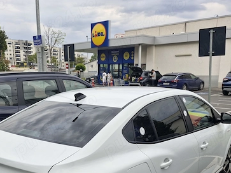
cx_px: 100
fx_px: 253
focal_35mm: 38
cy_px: 132
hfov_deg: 48.9
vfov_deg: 36.7
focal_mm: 5.54
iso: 50
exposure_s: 1/180
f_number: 1.8
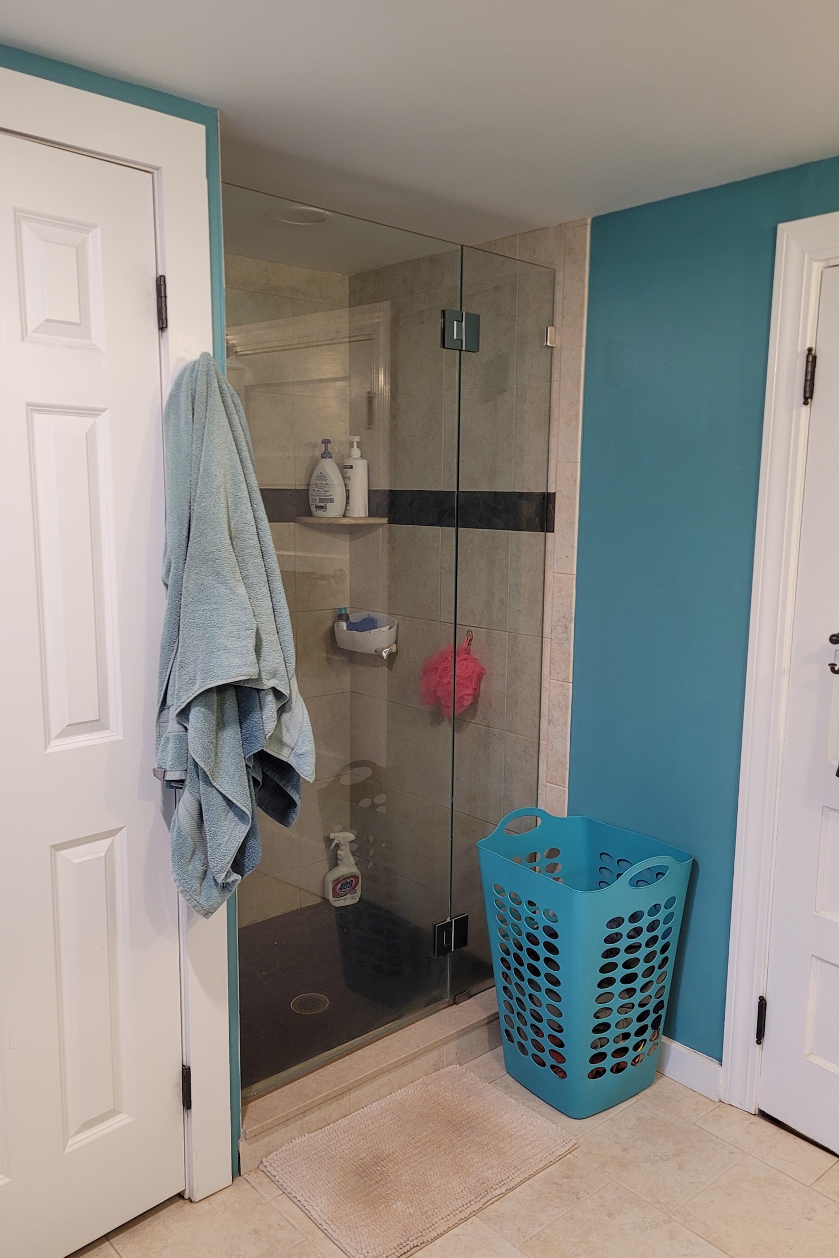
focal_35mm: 28
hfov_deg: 46.4
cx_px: 429
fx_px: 979
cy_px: 646
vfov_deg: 65.5
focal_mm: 5.4
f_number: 1.8
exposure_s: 1/40
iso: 200
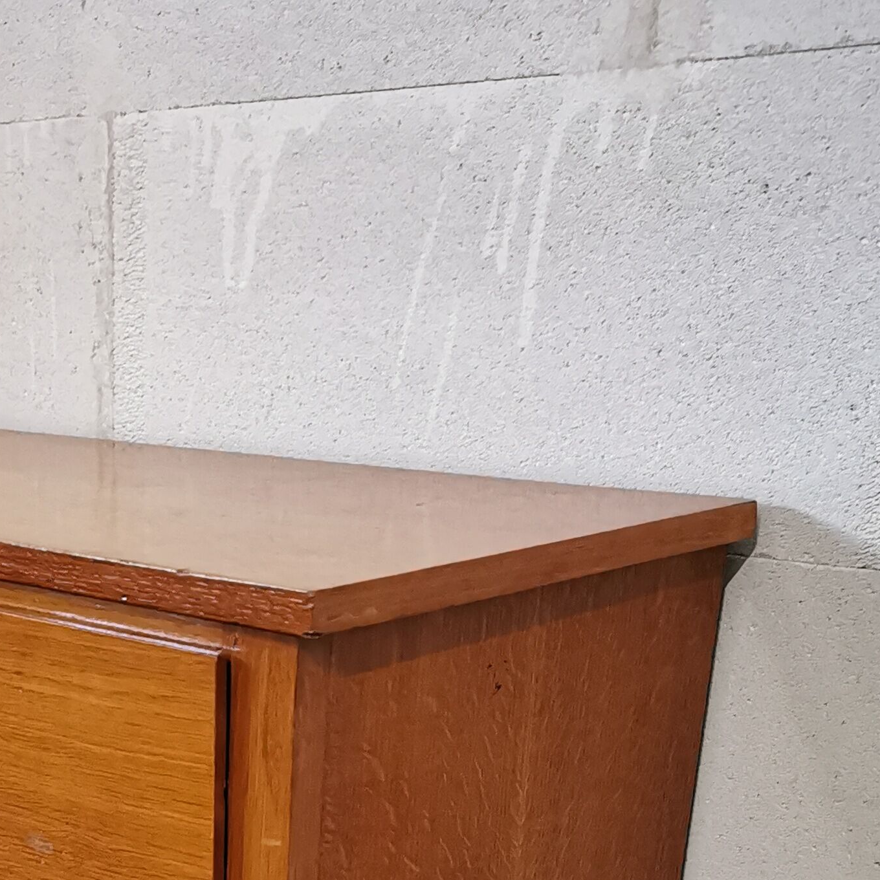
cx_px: 111
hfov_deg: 26.1
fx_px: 1841
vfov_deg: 23.8
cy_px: 1128
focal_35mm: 64
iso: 800
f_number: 1.8
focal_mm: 5.58
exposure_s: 1/50
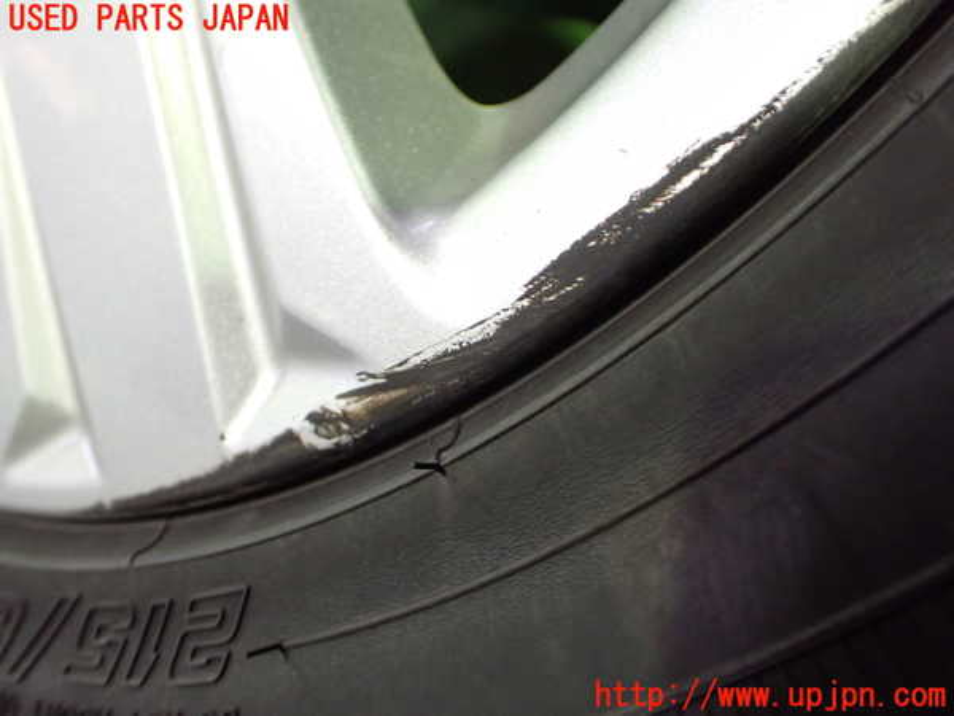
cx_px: 477
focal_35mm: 30
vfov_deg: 46.8
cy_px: 358
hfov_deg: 60.0
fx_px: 827
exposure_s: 1/50
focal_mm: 5.4
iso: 800
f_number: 2.3
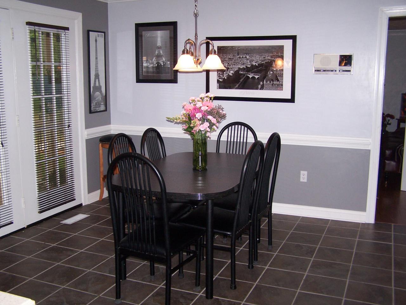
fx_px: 446
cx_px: 203
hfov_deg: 49.0
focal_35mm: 38
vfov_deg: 37.7
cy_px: 152
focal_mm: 6.3
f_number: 2.8
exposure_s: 1/60
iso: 140
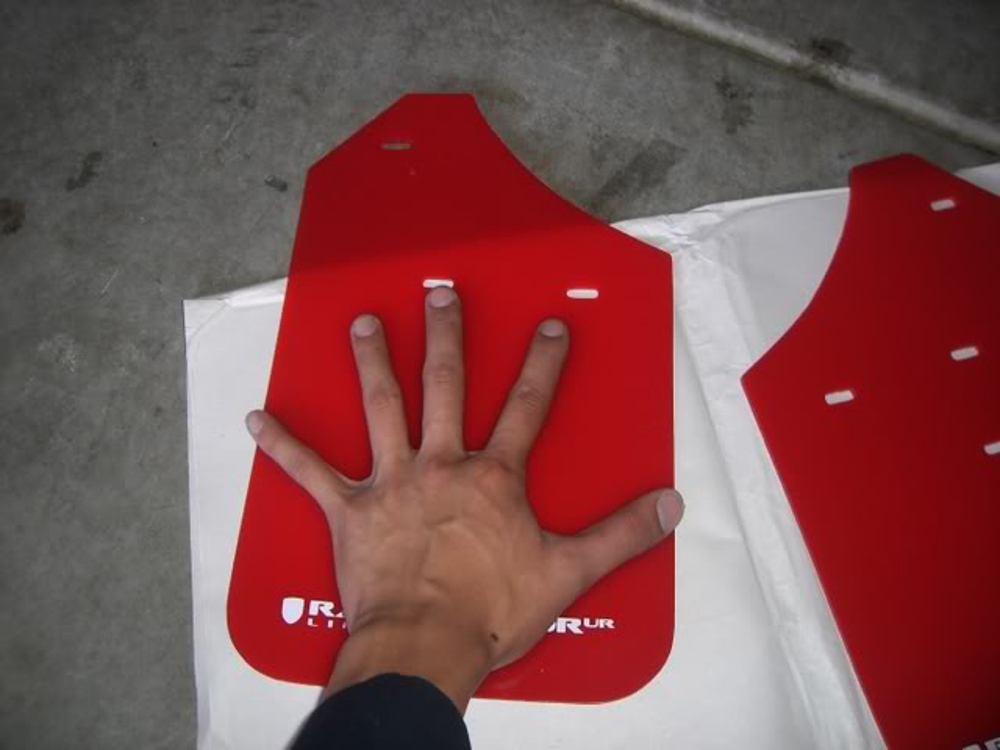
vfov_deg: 37.7
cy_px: 375
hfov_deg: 49.0
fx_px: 1098
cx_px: 500
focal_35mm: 38
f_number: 2.7
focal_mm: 6.2
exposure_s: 1/60
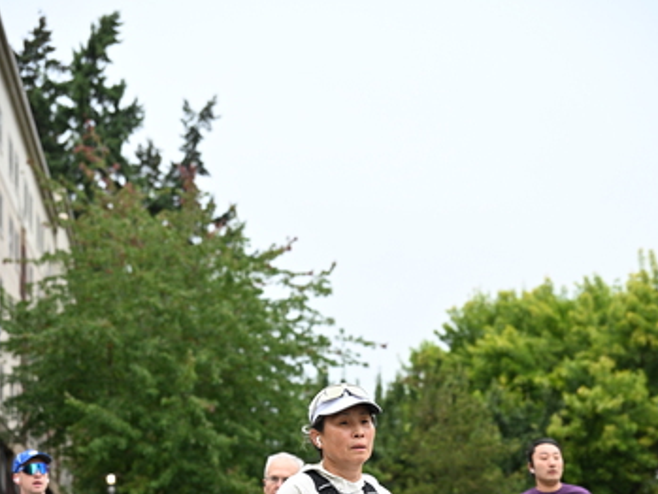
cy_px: 490
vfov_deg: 15.0
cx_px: 342
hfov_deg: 20.2
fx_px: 1844
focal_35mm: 97
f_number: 4
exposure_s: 1/800
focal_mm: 64
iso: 1600
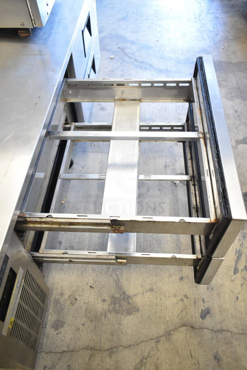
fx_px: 278
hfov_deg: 48.0
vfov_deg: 67.4
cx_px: 124
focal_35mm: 27
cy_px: 185
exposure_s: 1/60
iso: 1600
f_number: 4
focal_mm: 18
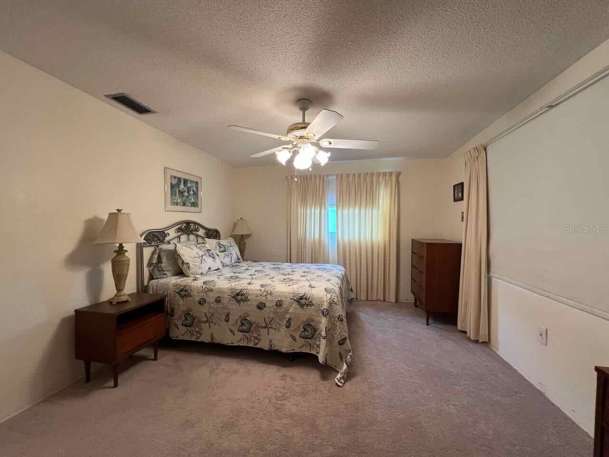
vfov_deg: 89.9
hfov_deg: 106.2
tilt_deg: -2.0
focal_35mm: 13
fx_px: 229
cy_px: 228
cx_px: 304
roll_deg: -0.3
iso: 250
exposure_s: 1/120
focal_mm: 1.57
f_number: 1.8
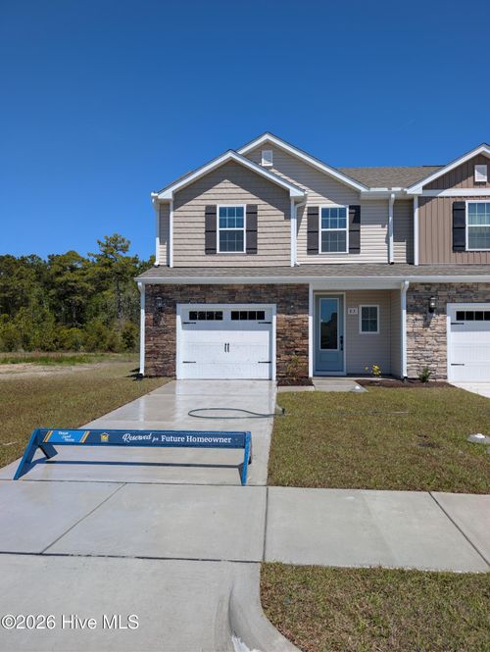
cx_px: 245
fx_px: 452
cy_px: 326
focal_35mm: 24
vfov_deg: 71.5
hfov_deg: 56.9
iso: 21
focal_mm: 6.9
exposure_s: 1/1517
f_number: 1.68
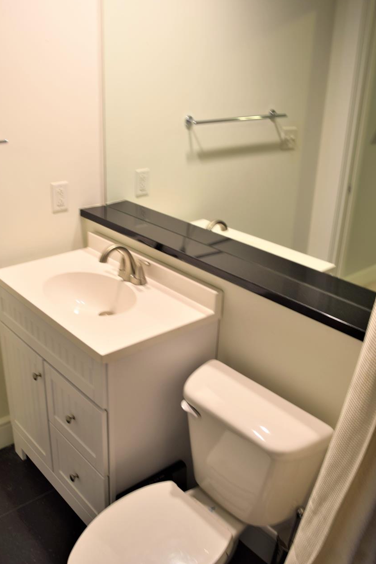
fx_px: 517
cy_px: 289
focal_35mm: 33
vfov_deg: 57.2
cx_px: 153
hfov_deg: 39.8
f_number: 3.5
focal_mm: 18
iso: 100
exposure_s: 1/8
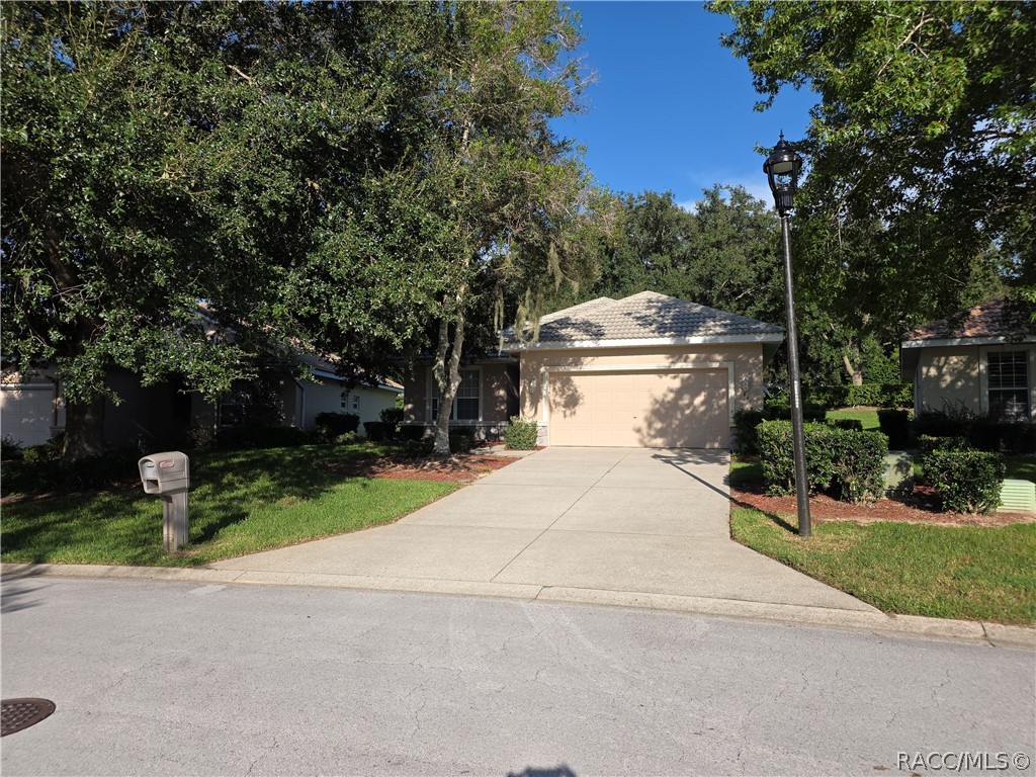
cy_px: 388
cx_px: 518
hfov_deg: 73.9
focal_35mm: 23
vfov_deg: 58.9
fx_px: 688
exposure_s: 1/763
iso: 12
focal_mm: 6.25
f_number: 1.7
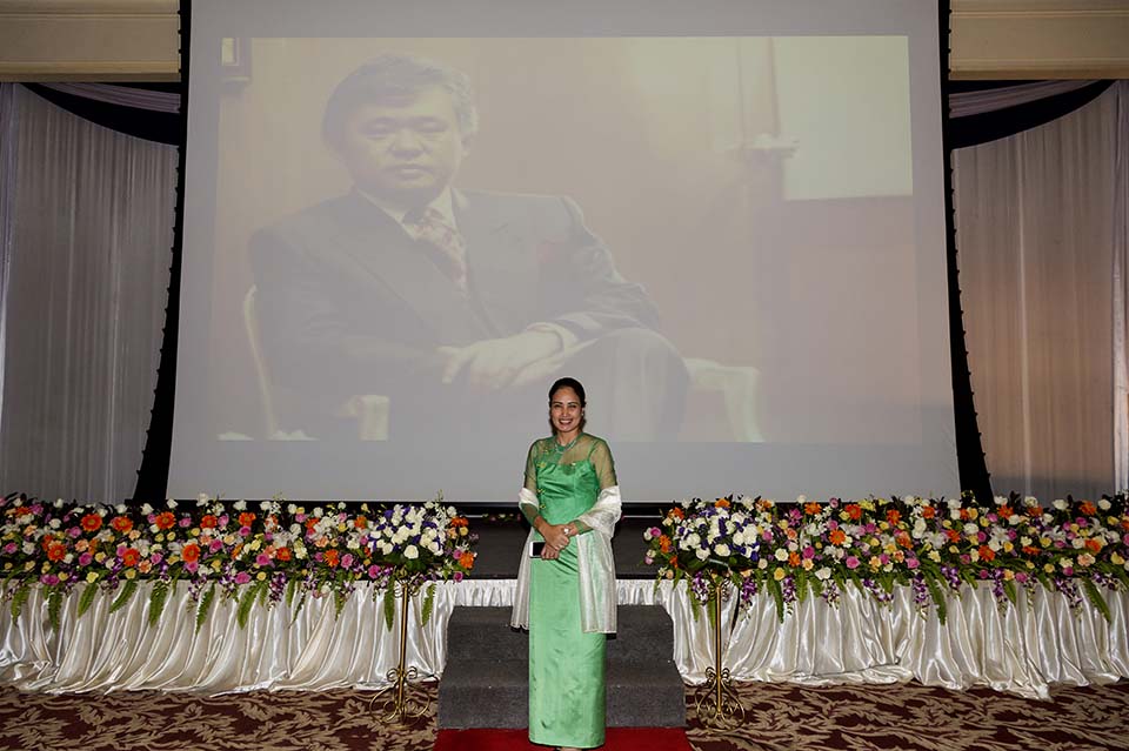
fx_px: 752
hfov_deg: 73.8
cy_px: 376
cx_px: 564
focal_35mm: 24
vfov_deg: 53.1
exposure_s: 1/100
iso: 640
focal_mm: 24
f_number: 7.1
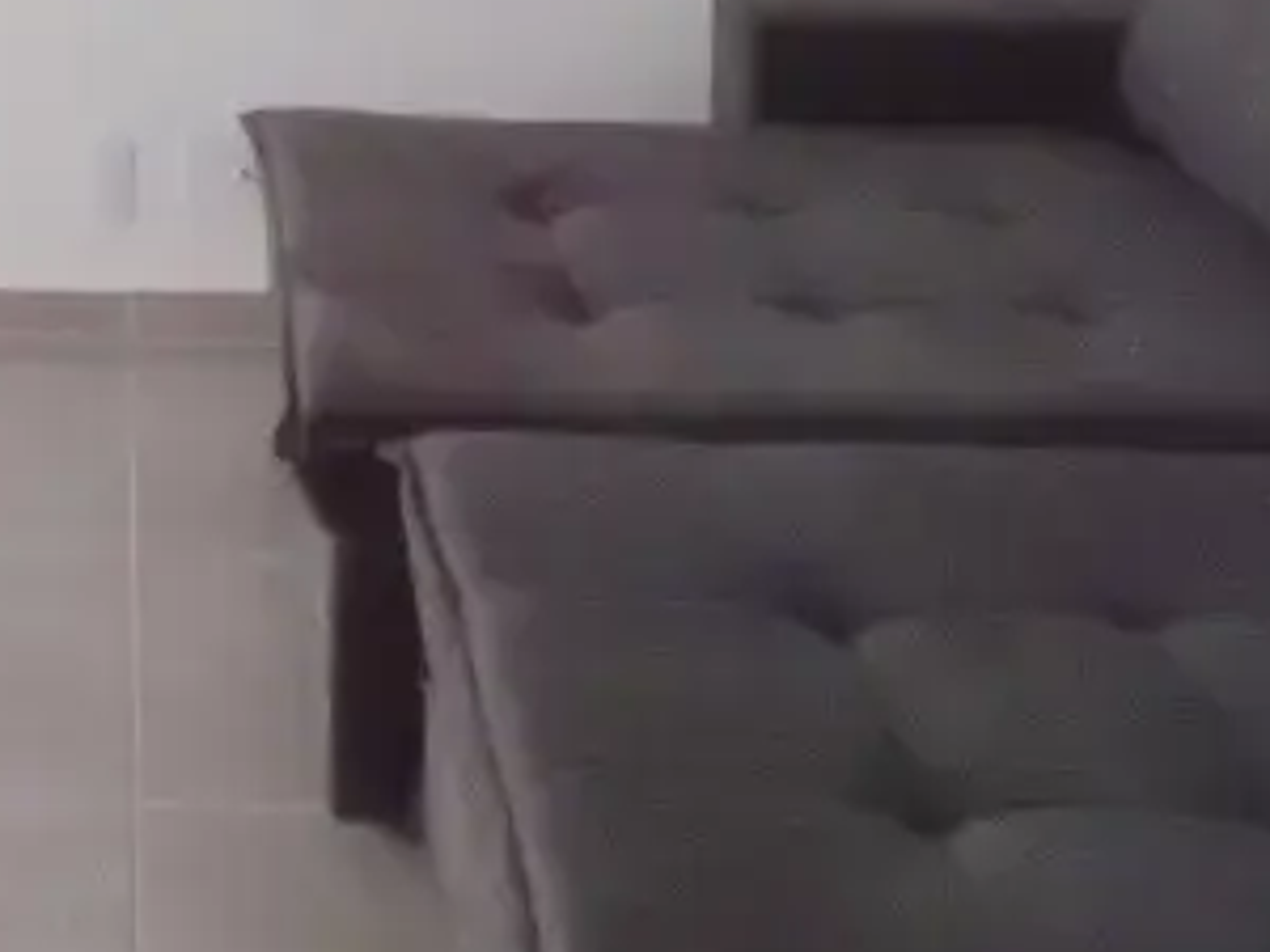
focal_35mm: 122
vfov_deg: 11.5
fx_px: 4476
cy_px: -603
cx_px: -74
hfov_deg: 15.8
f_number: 2.2
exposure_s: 1/24
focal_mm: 1.65
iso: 470
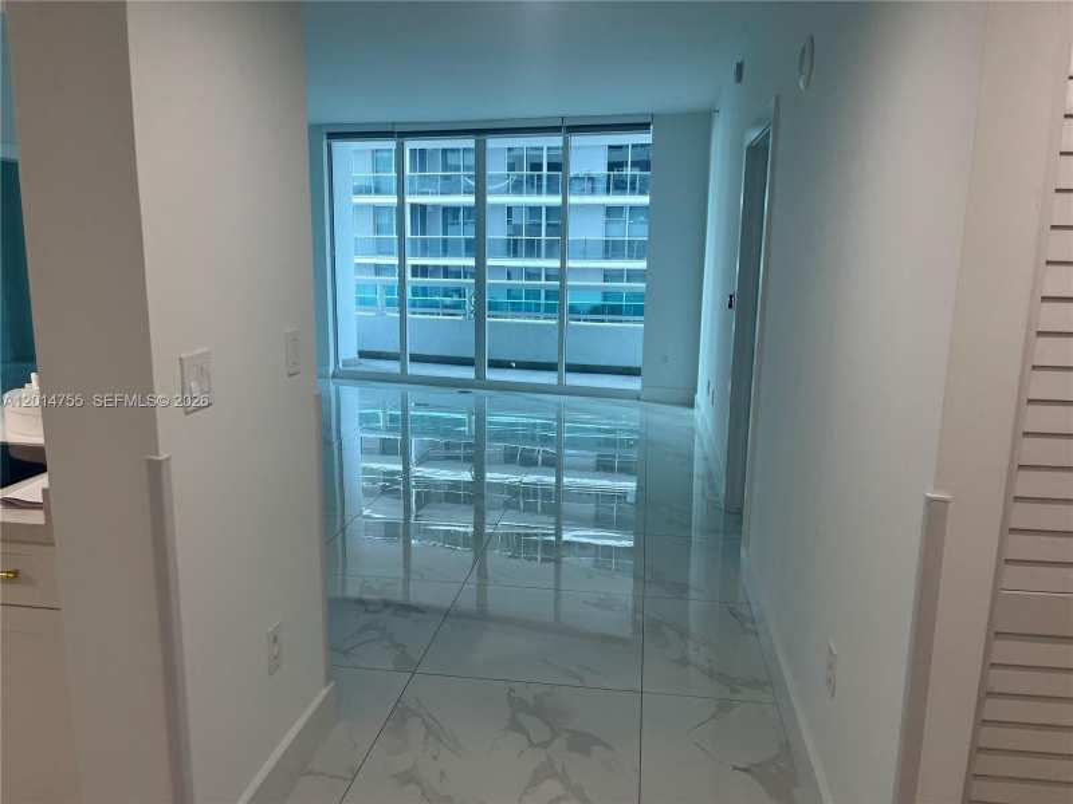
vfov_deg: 53.1
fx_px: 806
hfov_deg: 67.3
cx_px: 536
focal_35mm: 26
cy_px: 402
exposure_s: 1/120
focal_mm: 5.1
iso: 64
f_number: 1.6
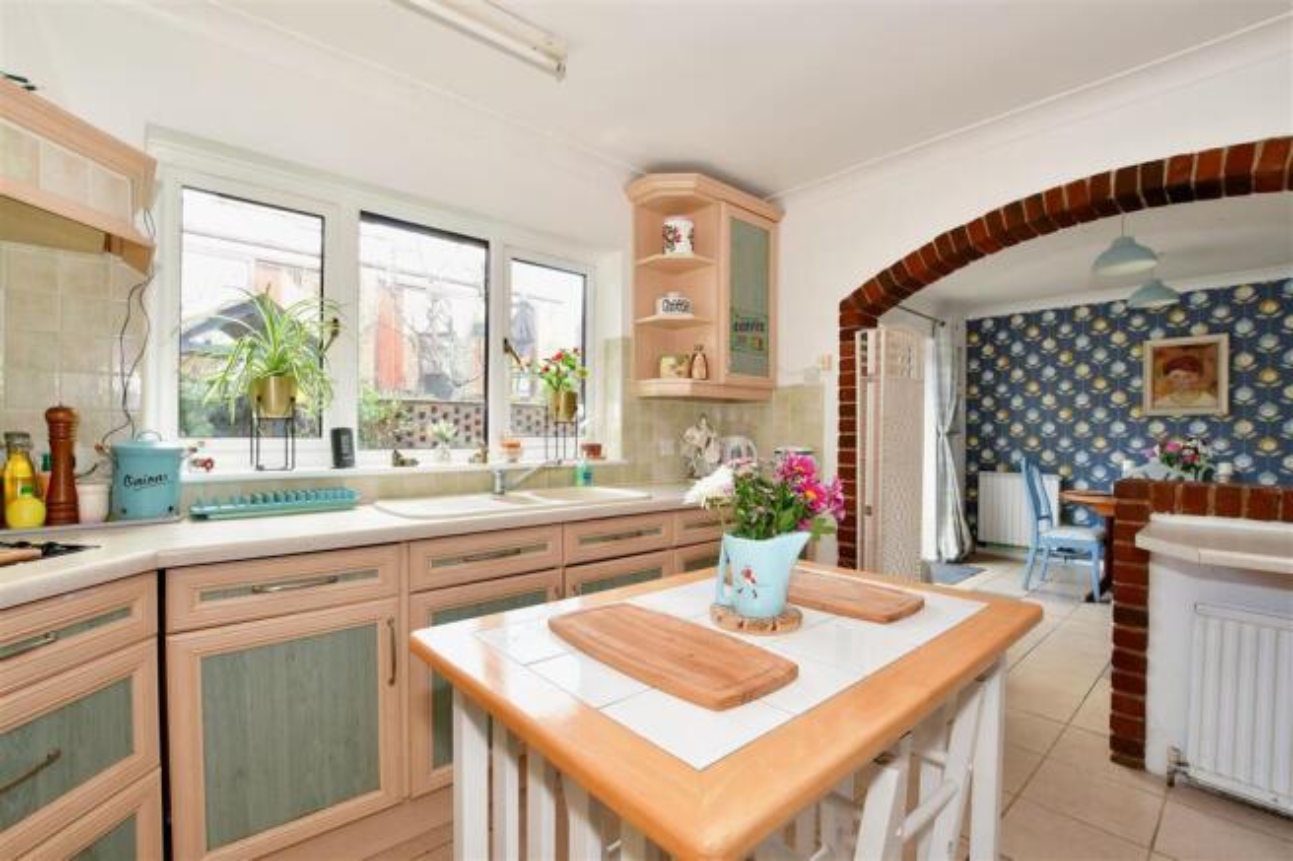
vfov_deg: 77.3
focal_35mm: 15
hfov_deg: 100.4
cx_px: 646
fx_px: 539
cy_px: 430
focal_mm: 10
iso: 400
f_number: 8
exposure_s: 1/8
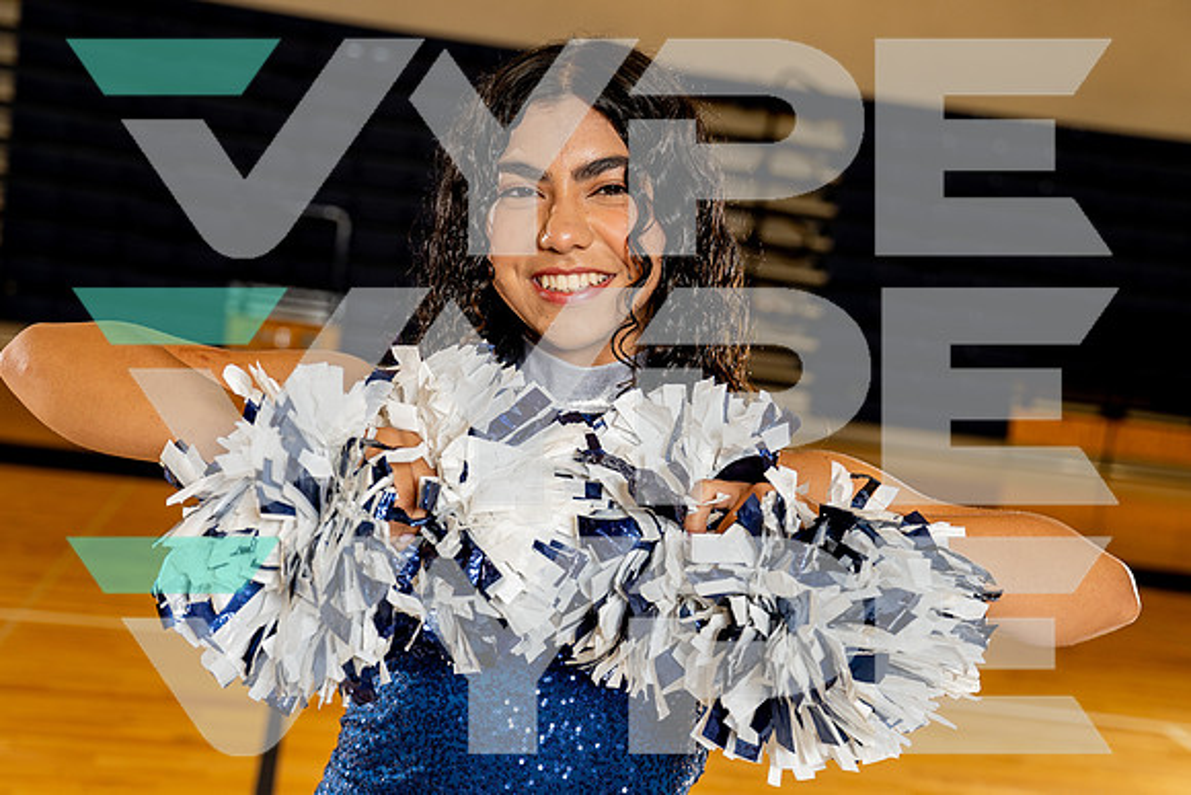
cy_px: 394
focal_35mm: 55
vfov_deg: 24.6
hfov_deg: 36.2
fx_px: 1824
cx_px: 591
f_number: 4
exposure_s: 1/250
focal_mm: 50
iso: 320
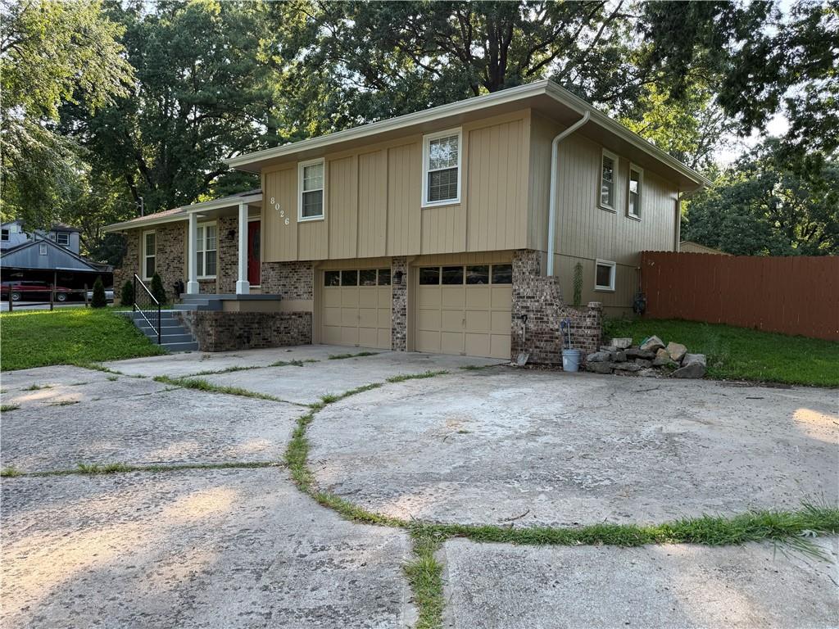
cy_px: 314
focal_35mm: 24
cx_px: 420
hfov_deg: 71.6
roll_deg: -0.3
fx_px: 582
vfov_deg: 56.8
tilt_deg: -1.1
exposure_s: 1/735
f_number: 1.78
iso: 80
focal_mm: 6.76
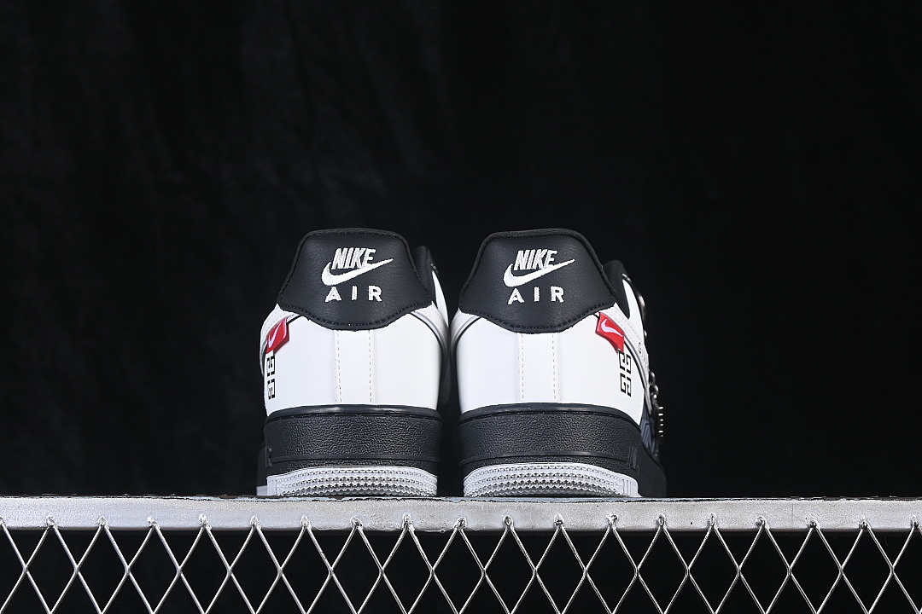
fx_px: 1921
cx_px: 461
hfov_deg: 27.0
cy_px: 307
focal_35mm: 75
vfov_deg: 18.2
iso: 160
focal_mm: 50
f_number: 7.1
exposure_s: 1/60
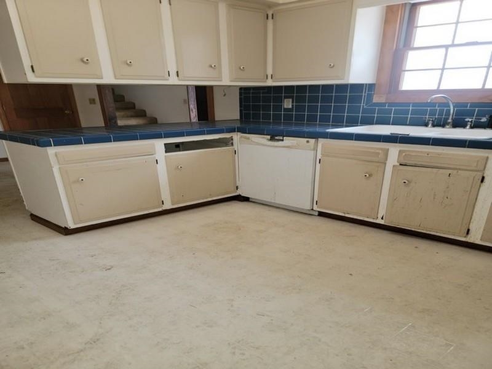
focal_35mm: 24
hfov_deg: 71.6
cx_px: 246
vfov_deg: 56.8
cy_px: 184
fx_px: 341
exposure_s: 1/30
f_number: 1.8
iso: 100
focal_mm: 6.7
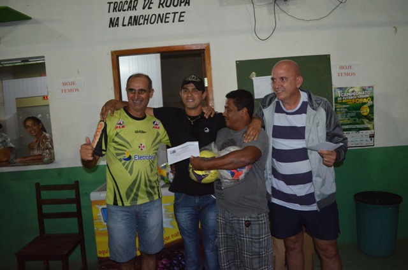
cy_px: 135
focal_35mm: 27
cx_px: 204
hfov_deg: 67.5
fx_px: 305
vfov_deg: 47.7
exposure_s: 1/60
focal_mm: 18
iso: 3200
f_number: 3.5
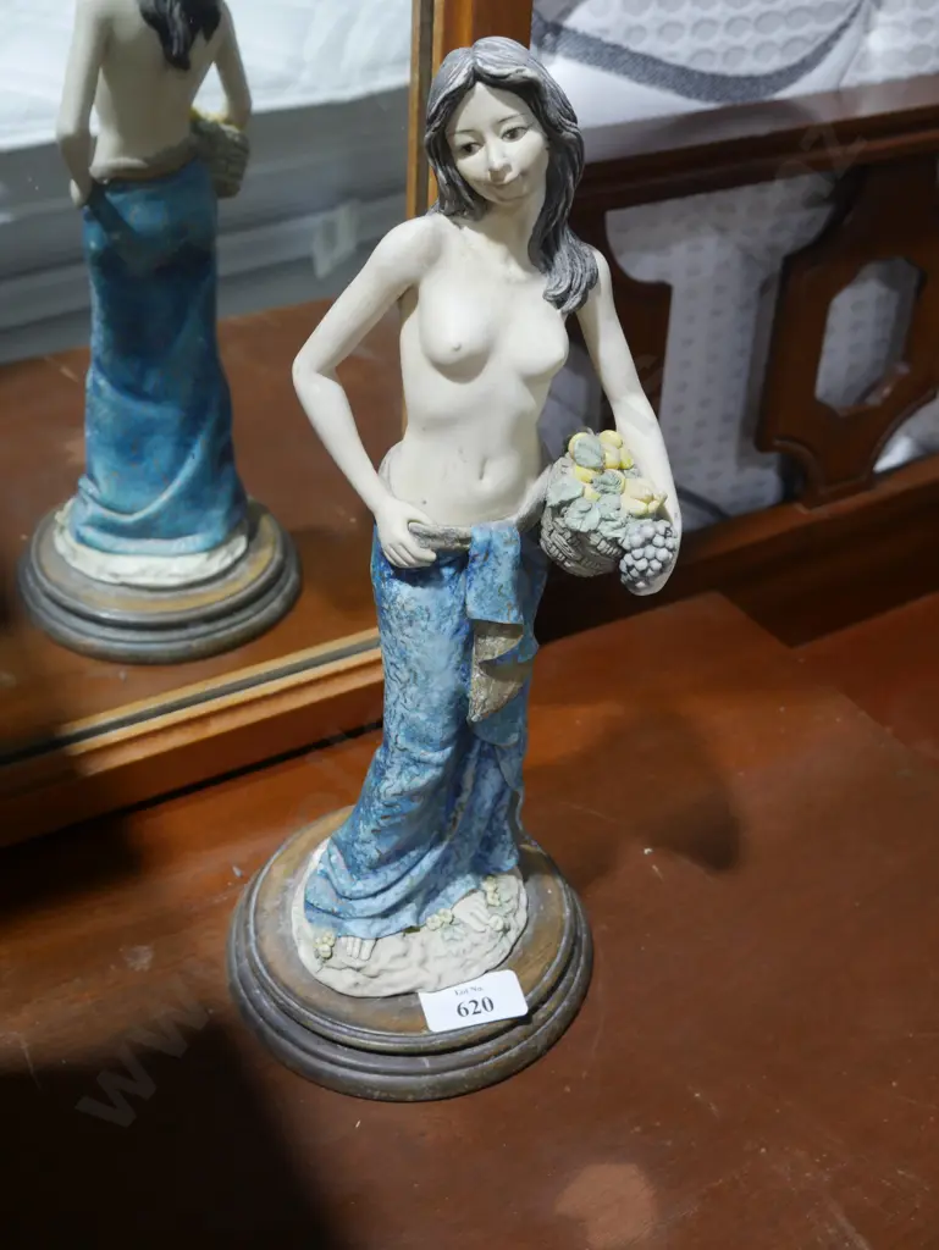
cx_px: 470
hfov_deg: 36.0
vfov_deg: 46.8
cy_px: 625
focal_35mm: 40
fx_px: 1446
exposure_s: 1/60
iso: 640
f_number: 5
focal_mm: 20
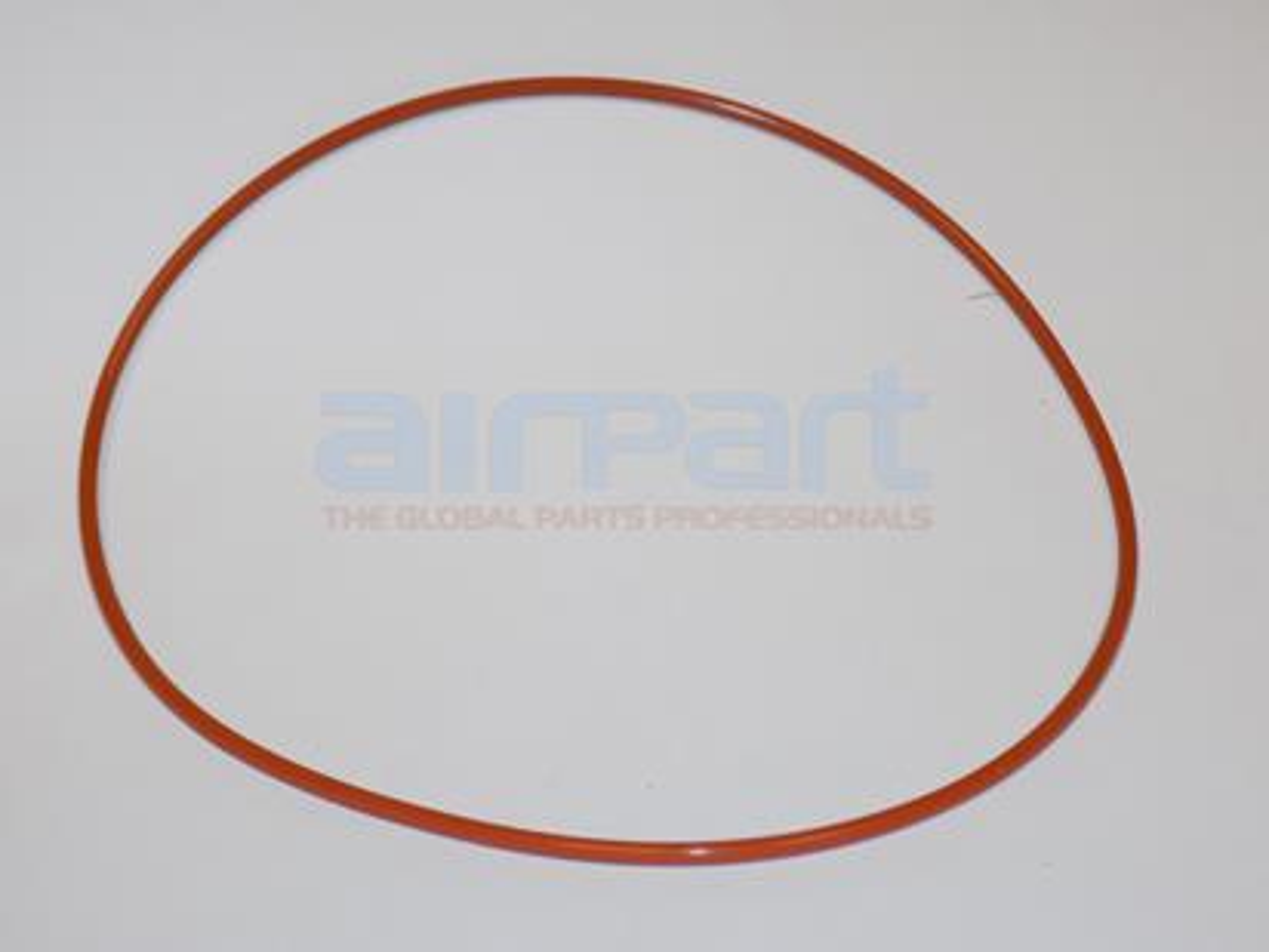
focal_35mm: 59
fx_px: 2163
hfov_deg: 32.7
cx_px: 634
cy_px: 476
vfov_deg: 24.8
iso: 220
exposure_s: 1/30
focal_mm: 10.5
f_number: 4
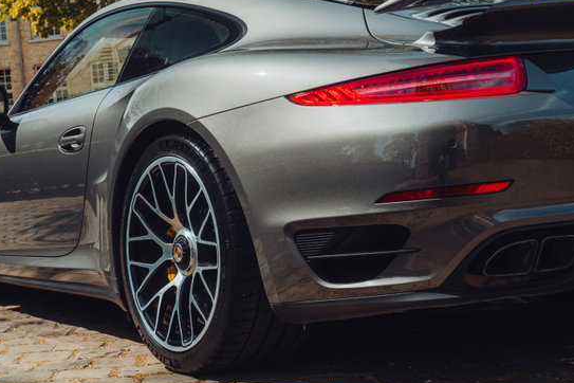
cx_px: 191
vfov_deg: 21.2
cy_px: 145
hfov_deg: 31.2
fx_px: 1020
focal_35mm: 64
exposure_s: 1/100
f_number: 7.1
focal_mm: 34
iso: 100
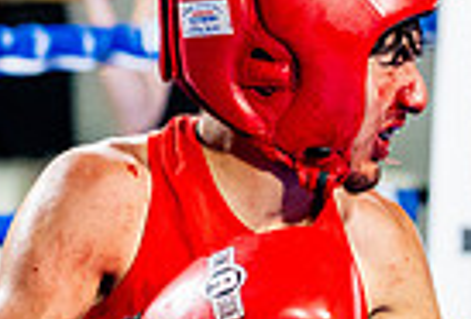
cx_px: 791
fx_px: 4460
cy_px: 439
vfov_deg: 4.1
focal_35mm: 339
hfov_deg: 6.0
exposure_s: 1/800
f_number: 2
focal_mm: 68
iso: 4000
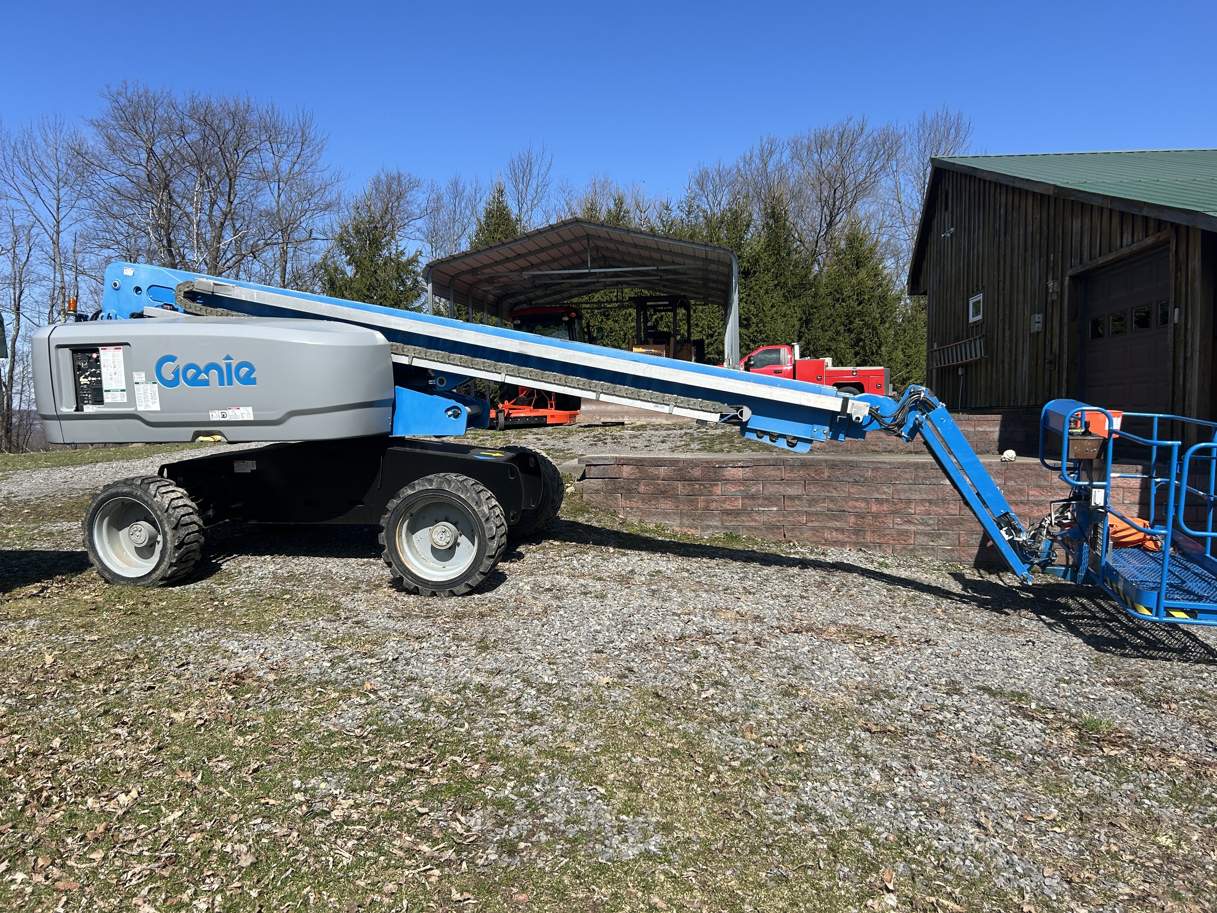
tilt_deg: +4.2
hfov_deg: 67.3
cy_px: 456
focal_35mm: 26
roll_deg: -2.7
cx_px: 608
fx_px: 914
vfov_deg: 53.1
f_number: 1.5
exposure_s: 1/3831
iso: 50
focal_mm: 5.7
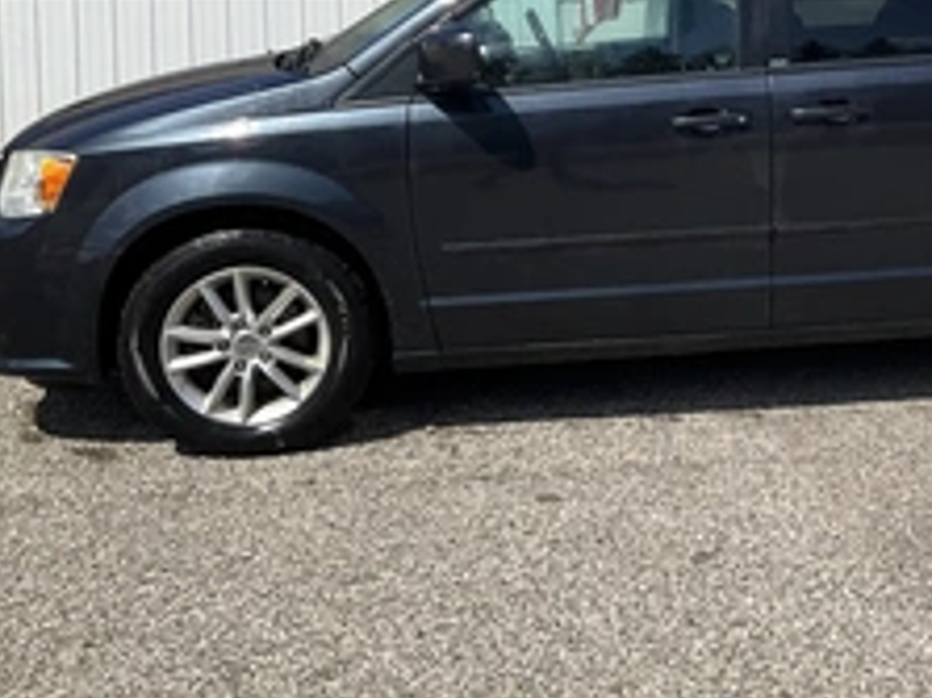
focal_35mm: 52
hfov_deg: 35.9
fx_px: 1399
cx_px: 719
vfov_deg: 27.4
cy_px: 125
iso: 25
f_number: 1.8
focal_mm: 3
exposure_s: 1/2427
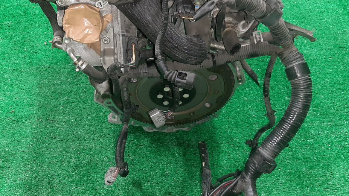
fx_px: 407
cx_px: 170
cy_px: 98
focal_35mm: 44
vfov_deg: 27.1
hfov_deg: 46.4
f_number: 1.7
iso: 247
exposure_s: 1/50
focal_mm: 3.93
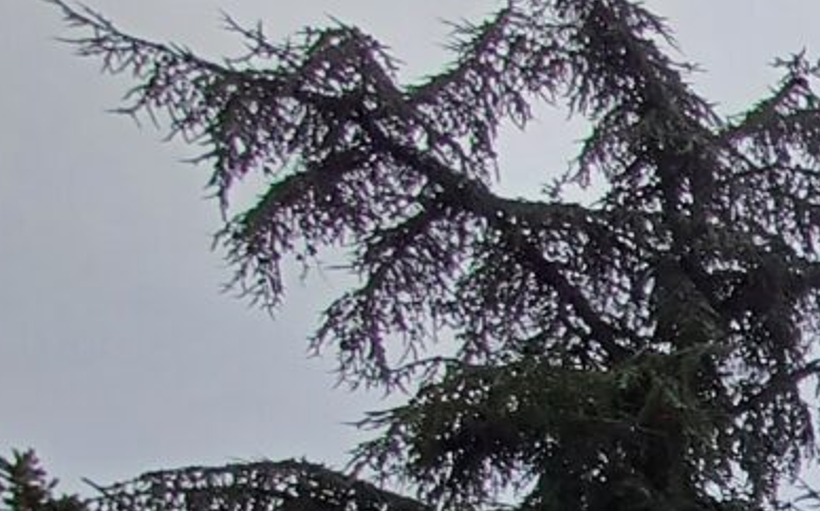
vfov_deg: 15.9
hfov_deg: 20.8
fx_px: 1563
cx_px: 1456
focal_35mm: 70
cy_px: 912
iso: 40
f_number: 2.2
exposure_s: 1/656
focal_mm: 1.64
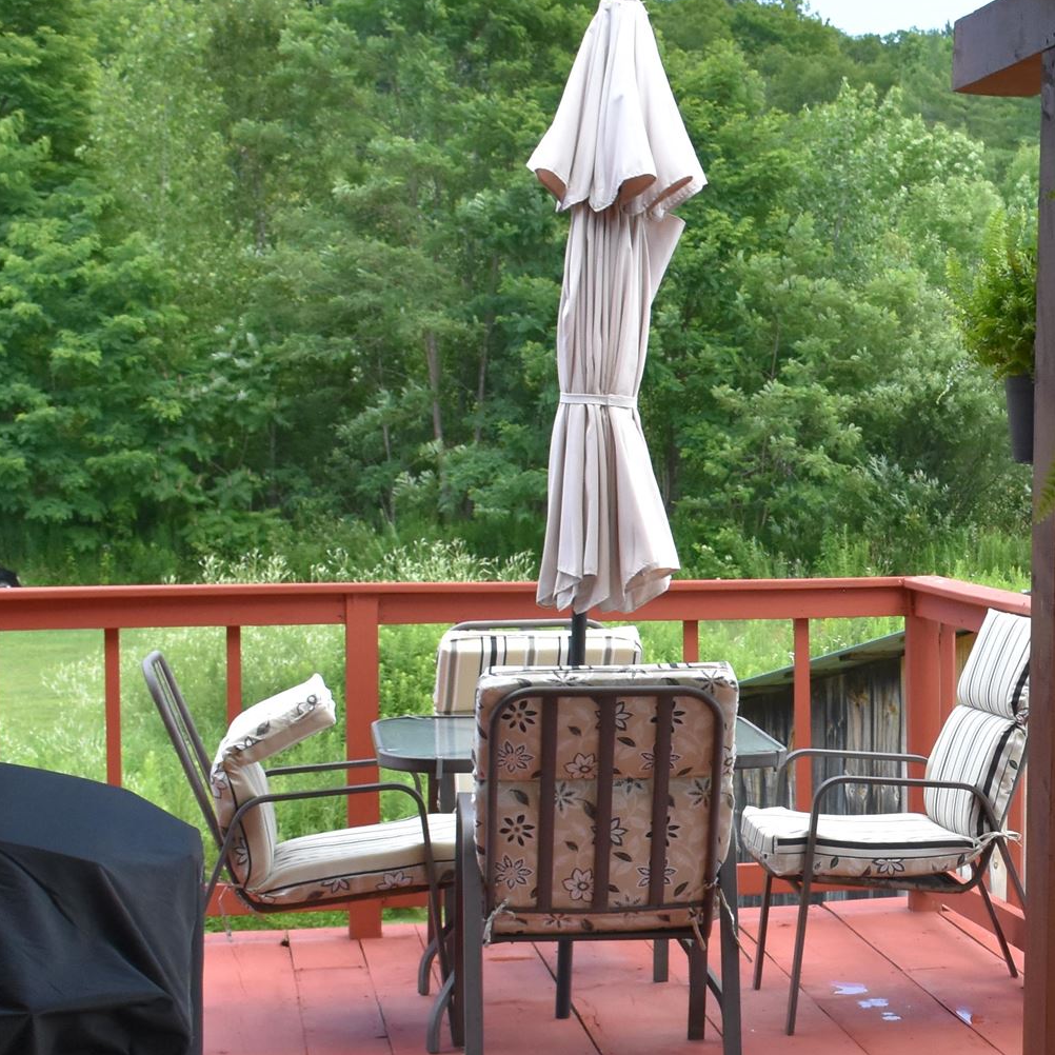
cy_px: 626
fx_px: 2965
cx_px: 1091
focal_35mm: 86
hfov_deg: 19.5
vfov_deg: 20.2
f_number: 6.3
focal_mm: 22
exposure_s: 1/160
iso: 800
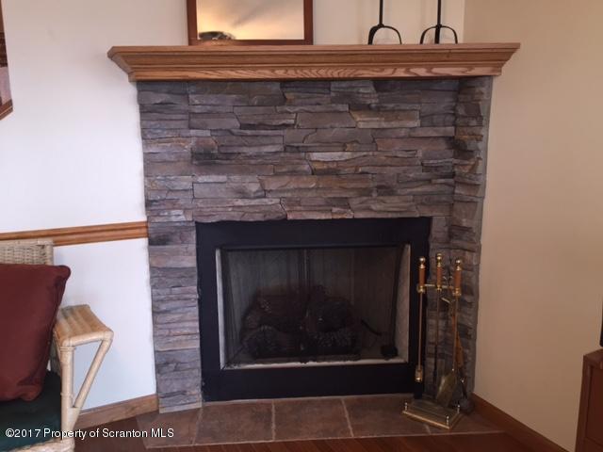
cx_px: 302
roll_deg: -0.2
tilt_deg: -11.1
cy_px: 226
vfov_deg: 48.2
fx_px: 505
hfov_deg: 61.7
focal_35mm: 29
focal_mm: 4.15
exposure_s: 1/30
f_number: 2.2
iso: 64
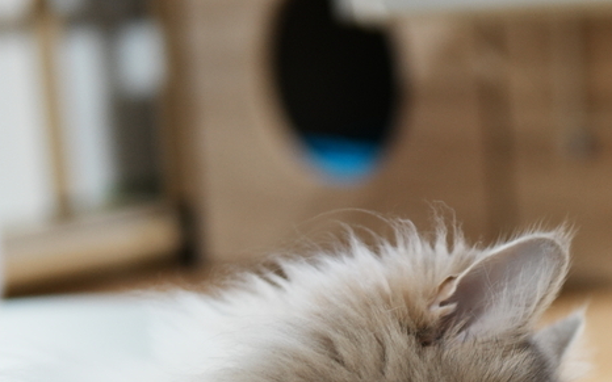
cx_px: 521
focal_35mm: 118
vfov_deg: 10.9
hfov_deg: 17.5
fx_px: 1968
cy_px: 449
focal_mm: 30
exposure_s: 1/50
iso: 320
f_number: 1.4
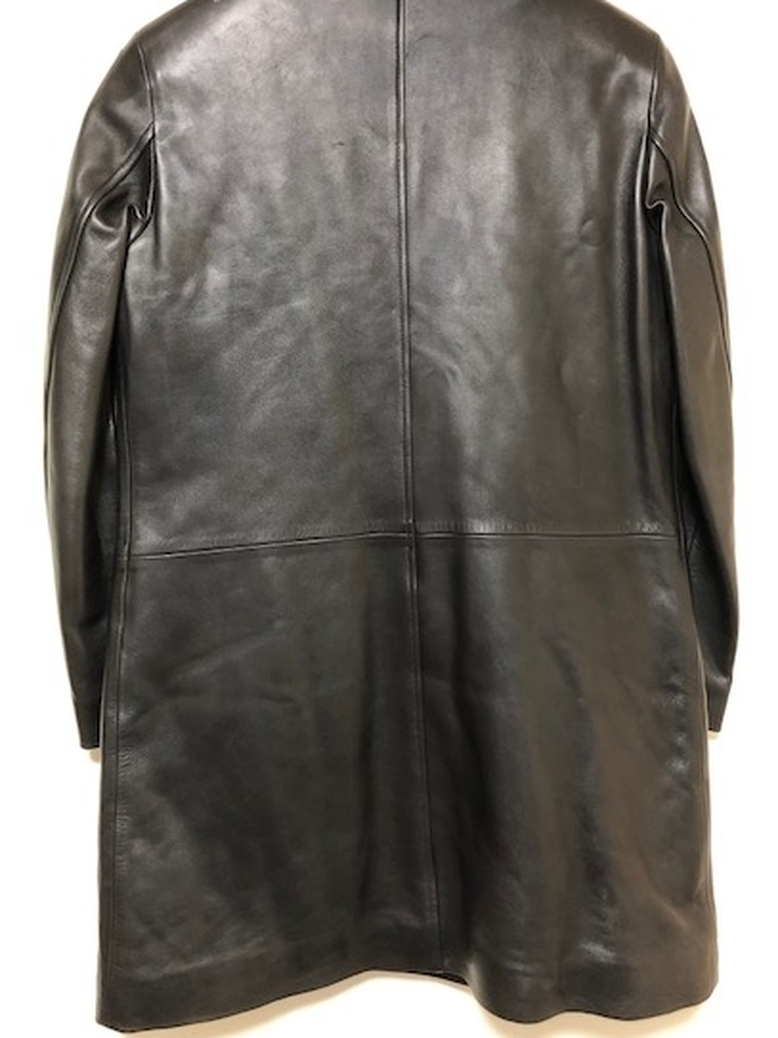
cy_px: 472
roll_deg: +1.5
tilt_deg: -5.5
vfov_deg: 55.3
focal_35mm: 33
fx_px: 989
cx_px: 356
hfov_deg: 42.9
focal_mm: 3.99
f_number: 1.8
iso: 100
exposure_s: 1/10
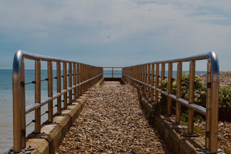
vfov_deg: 18.2
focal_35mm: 75
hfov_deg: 27.0
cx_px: 116
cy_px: 77
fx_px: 481
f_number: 13
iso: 100
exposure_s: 1/200
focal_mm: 50
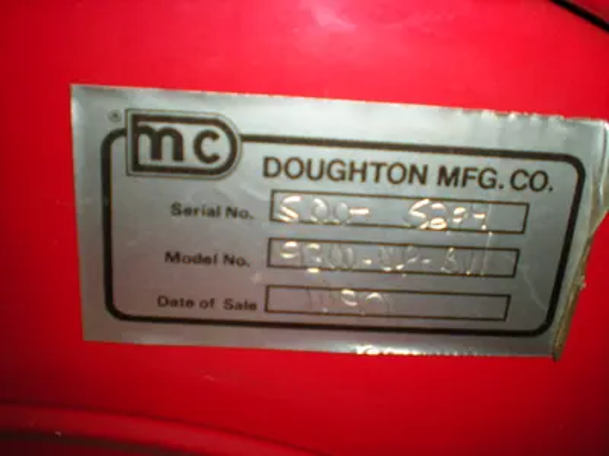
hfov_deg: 49.0
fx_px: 669
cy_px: 228
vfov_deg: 37.7
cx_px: 304
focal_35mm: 38
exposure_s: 1/60
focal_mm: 6.3
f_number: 3.1
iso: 64
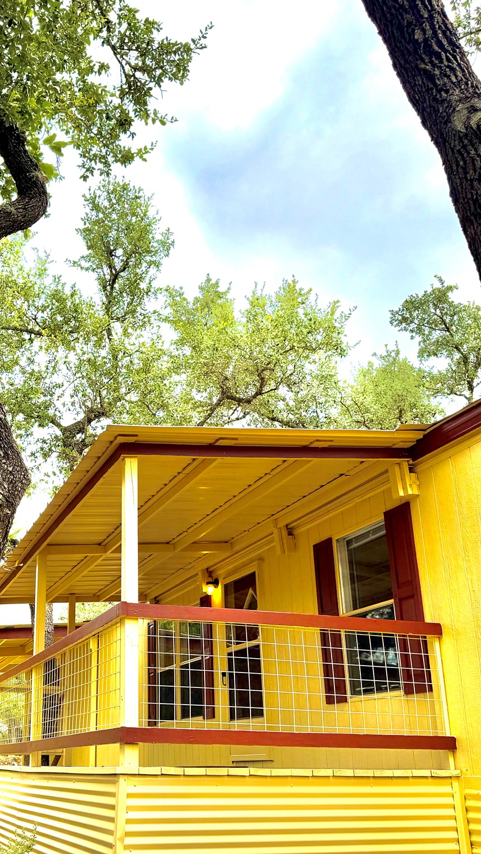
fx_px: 816
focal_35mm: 36
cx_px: 116
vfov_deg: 55.2
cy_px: 462
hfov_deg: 32.2
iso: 80
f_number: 1.78
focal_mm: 6.76
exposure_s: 1/2907
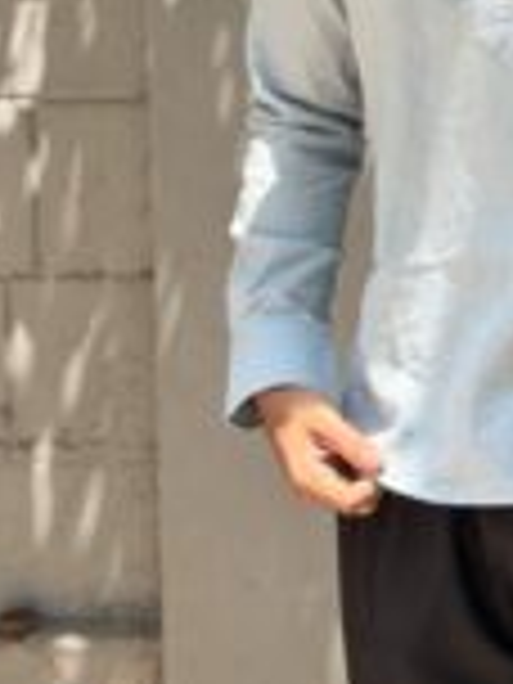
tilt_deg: -4.4
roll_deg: +0.9
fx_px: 2490
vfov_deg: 15.4
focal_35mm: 126
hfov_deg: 11.6
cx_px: 549
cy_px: -4
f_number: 1.78
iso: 80
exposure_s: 1/1185
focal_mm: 6.76
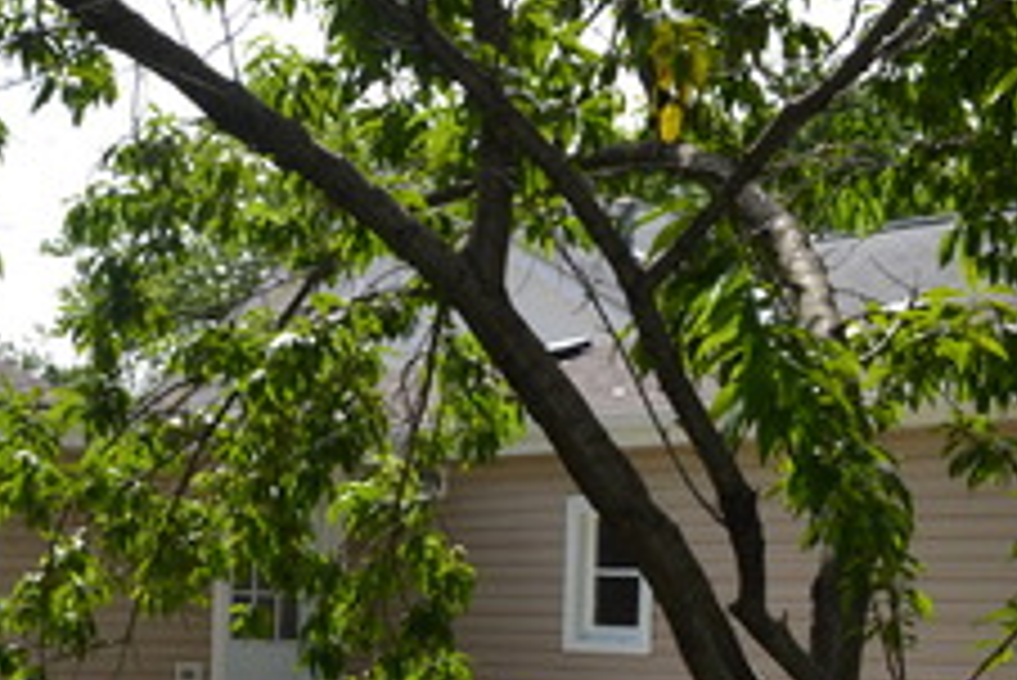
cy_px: 696
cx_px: -104
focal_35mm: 85
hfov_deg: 22.5
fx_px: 2403
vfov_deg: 15.8
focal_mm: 20
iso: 100
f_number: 9
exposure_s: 1/200
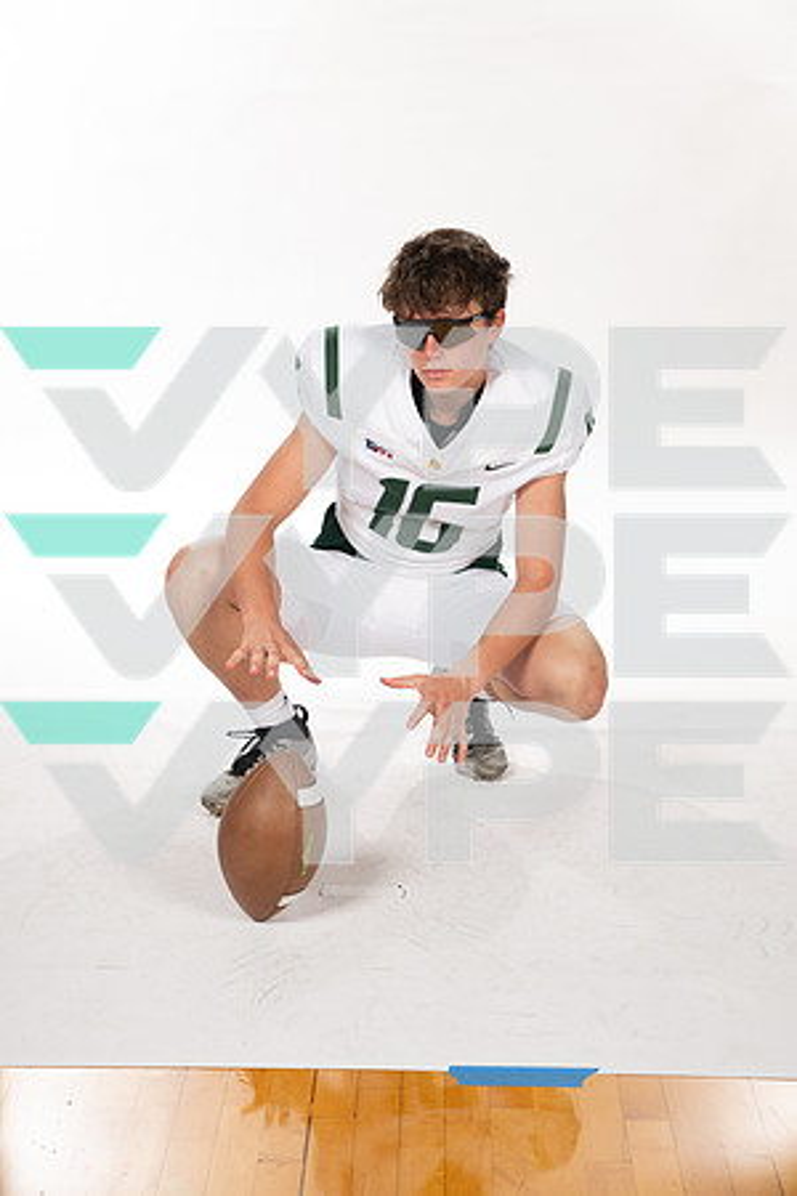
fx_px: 1926
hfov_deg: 23.4
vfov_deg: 34.5
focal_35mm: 58
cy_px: 598
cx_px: 398
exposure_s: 1/400
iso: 640
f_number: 8
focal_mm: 58
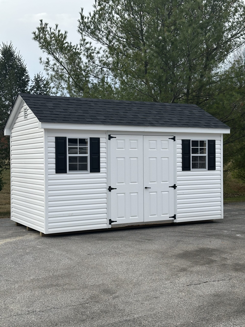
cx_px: 122
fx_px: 453
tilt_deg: -3.1
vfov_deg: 39.7
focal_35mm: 48
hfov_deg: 30.3
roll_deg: +1.9
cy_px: 164
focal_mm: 6.86
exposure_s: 1/2358
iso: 64
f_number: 1.78
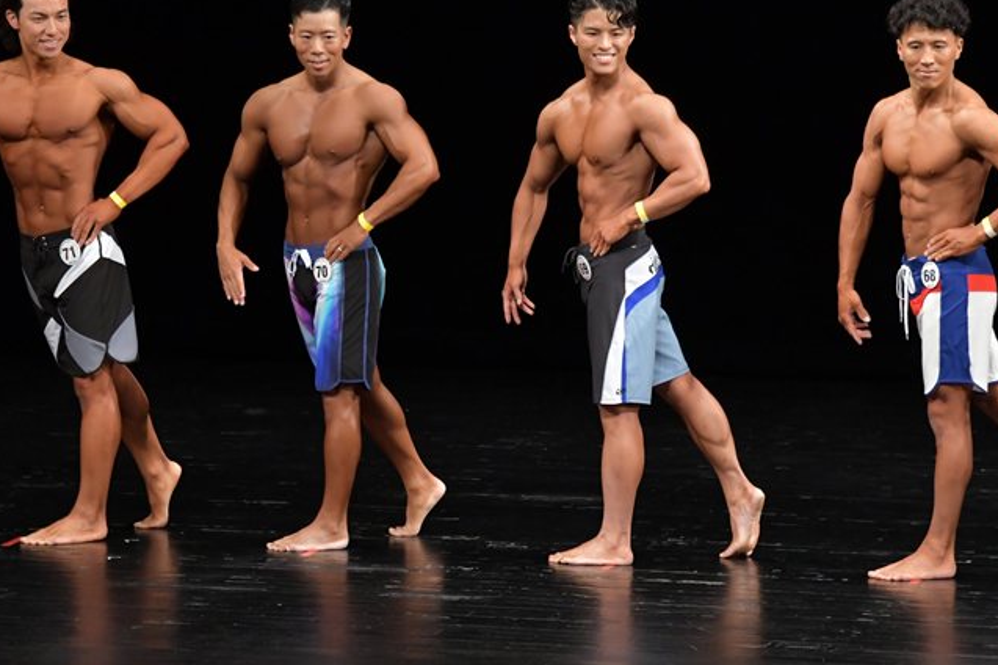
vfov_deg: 4.7
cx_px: 490
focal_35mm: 292
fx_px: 8090
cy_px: 293
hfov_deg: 7.1
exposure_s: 1/400
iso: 3200
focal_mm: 160
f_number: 5.6
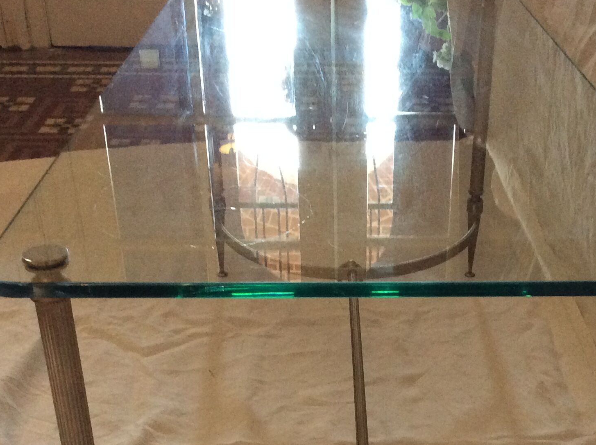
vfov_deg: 25.1
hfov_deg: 33.6
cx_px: 392
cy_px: 372
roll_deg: -0.4
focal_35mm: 57
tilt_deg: -32.1
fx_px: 980
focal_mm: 3.3
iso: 250
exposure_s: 1/25
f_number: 2.4
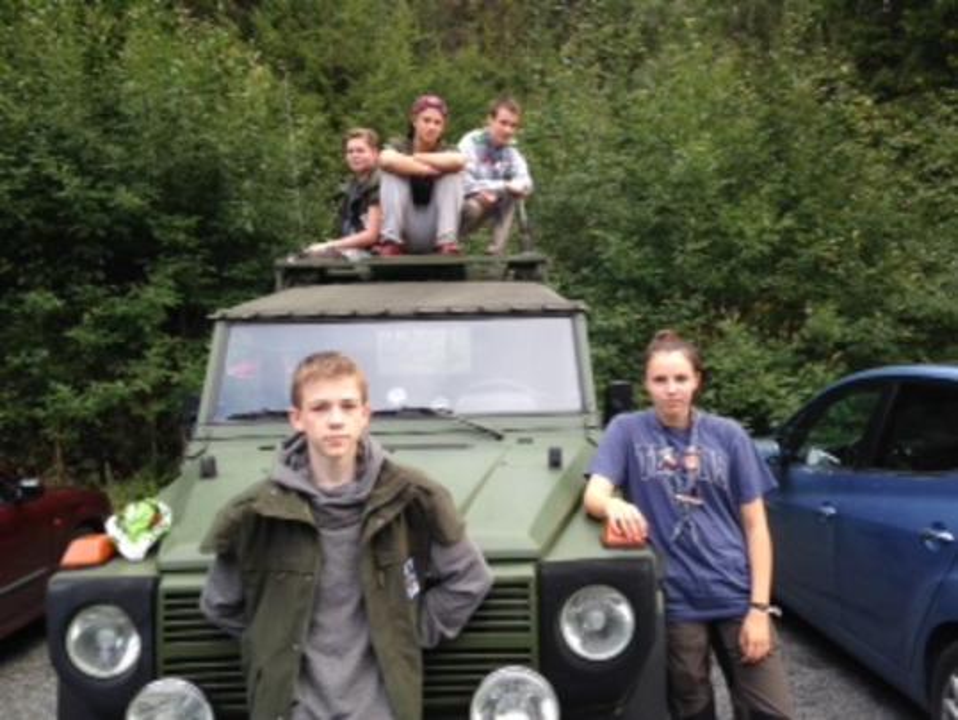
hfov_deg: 55.3
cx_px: 479
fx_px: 914
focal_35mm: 33
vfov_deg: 43.0
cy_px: 360
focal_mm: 4.12
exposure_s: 1/166
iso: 50
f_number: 2.4
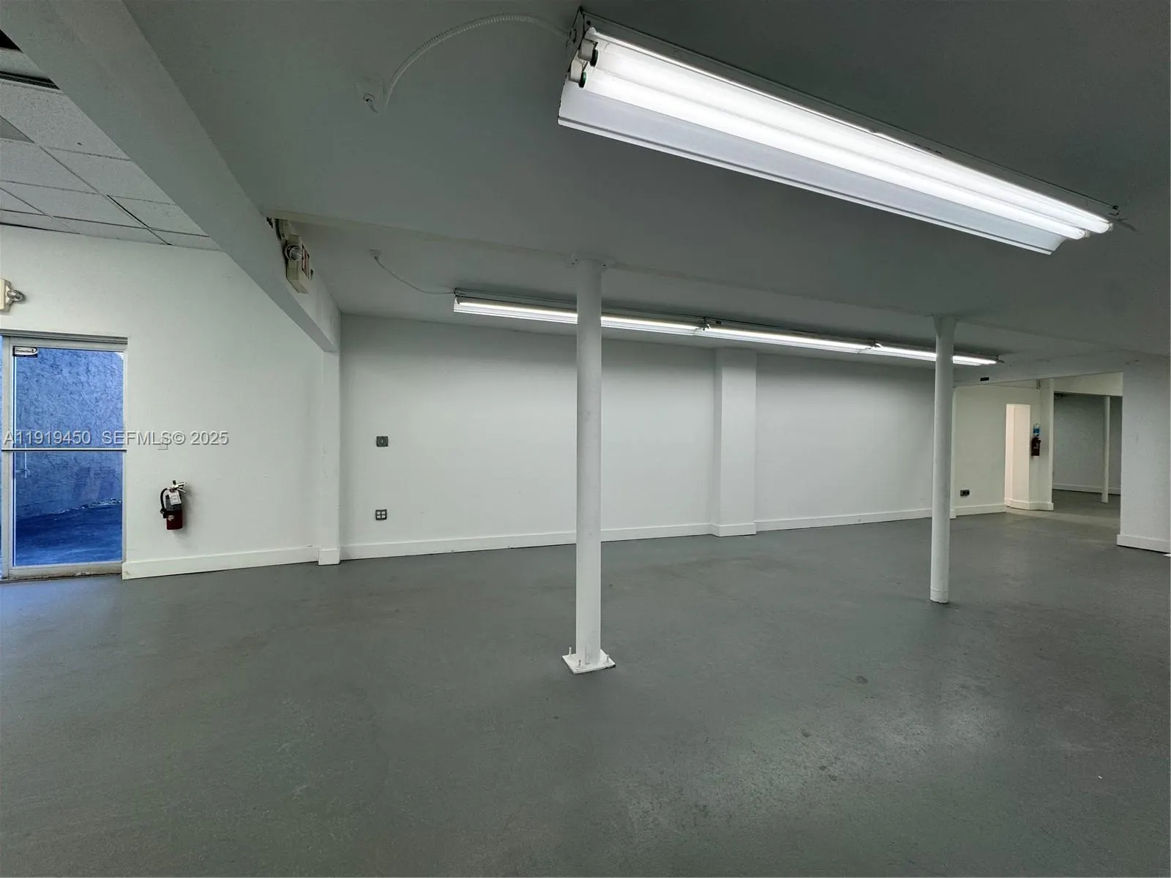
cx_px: 586
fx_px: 474
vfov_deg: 85.7
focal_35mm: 14
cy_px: 439
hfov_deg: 102.1
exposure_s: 1/120
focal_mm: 2.22
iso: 64
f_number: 2.2
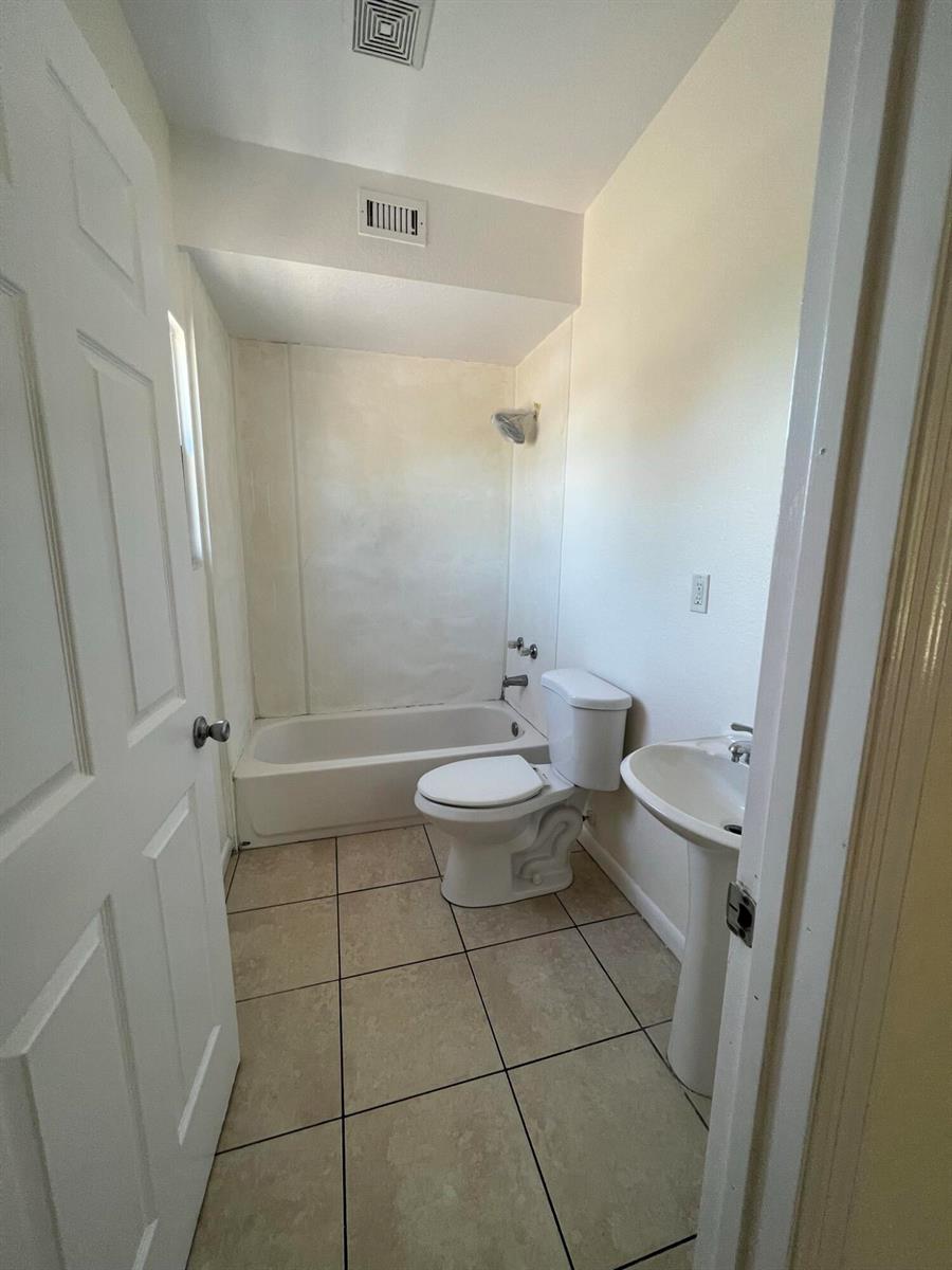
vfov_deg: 106.2
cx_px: 476
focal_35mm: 13
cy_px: 635
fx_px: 477
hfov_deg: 89.9
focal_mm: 1.57
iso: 80
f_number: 1.8
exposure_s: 1/120
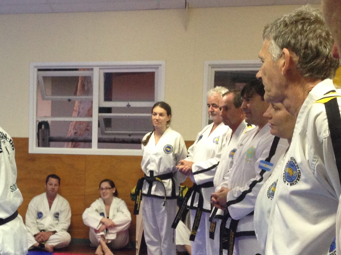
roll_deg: -1.9
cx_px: 14
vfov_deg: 20.9
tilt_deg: -6.6
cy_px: 185
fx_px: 689
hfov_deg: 26.5
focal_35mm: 70
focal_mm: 4.12
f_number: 2.4
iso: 160
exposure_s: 1/20
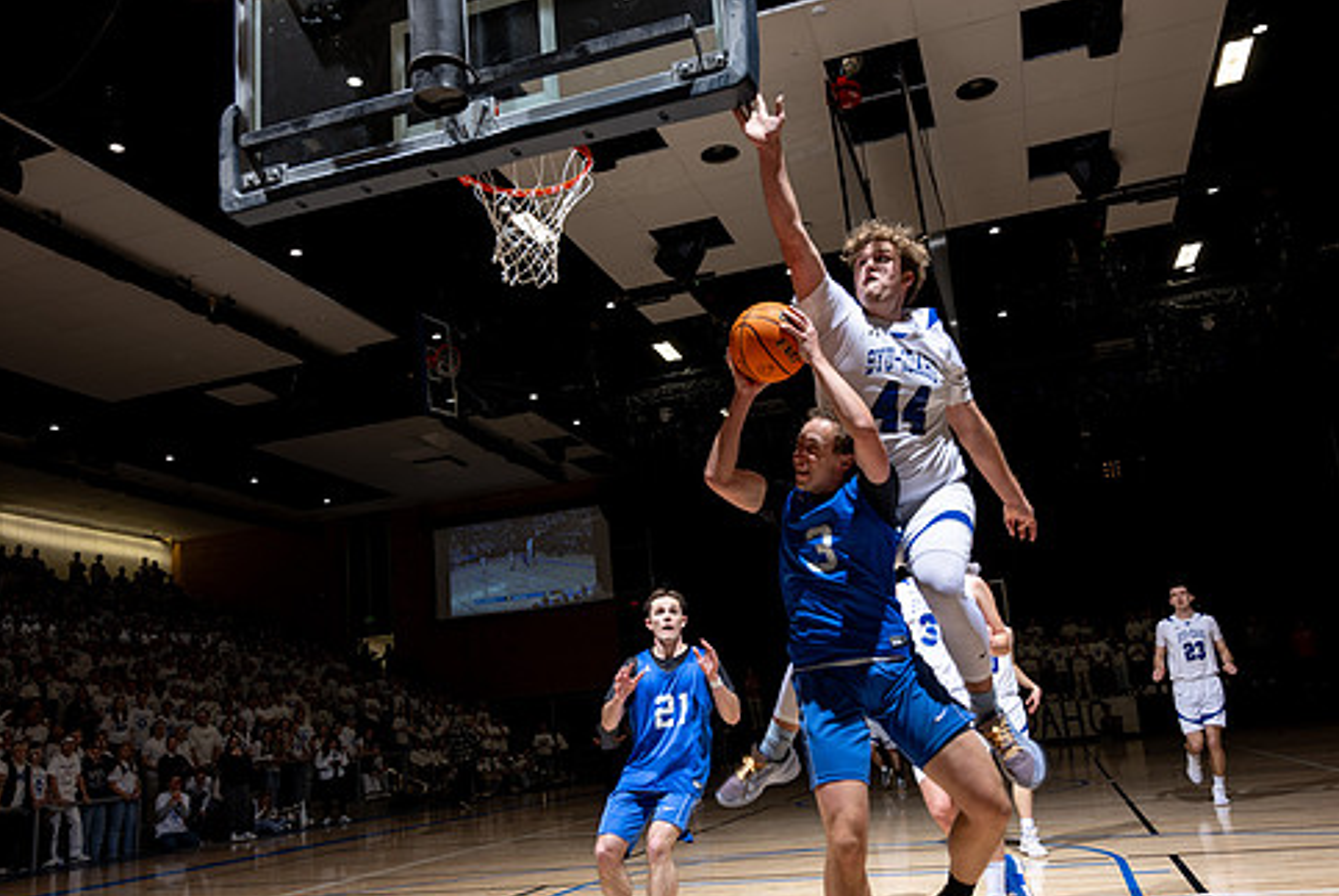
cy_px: 494
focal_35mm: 31
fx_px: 1154
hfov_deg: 60.2
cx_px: 681
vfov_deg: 42.4
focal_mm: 24
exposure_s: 1/60
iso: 100
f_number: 6.3
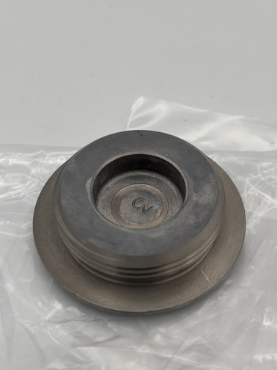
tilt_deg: -50.5
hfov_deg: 22.2
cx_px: 159
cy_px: 176
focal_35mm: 66
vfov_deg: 29.4
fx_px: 704
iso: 32
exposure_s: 1/486
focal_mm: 5.96
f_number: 1.6
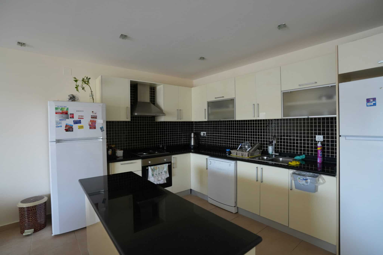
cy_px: 128
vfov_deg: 70.4
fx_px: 181
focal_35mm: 17
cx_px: 192
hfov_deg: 93.3
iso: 1250
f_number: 4
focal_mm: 17
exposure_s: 1/160
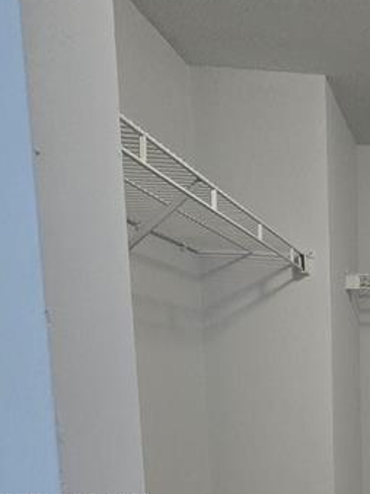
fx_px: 656
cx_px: 538
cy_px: 504
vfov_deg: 36.6
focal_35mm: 46
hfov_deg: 25.0
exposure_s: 1/60
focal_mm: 2.2
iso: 320
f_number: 2.2
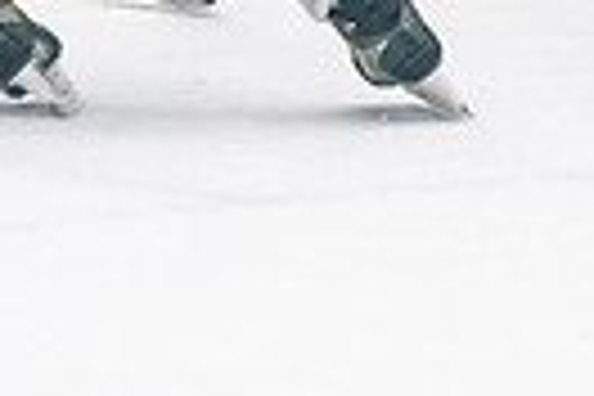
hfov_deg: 3.2
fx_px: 10444
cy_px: -294
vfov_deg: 2.2
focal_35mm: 633
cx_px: 1192
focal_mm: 86
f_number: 2.8
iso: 4000
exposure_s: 1/1600
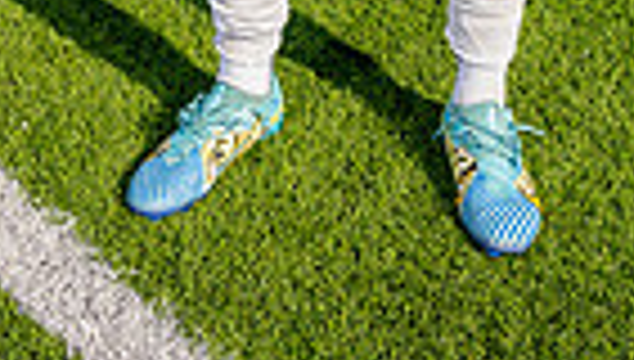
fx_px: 1348
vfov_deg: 11.7
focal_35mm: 80
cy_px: -572
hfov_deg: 26.4
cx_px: 373
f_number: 7.1
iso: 50
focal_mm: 24
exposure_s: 1/125
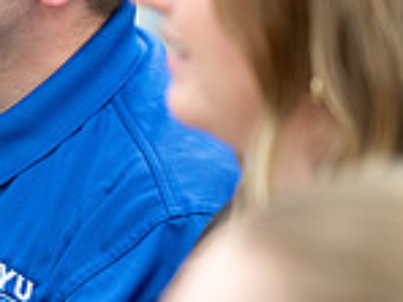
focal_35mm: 320
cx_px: -182
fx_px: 3725
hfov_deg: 6.1
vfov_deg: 4.6
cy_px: 121
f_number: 1.8
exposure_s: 1/200
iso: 400
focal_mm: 85
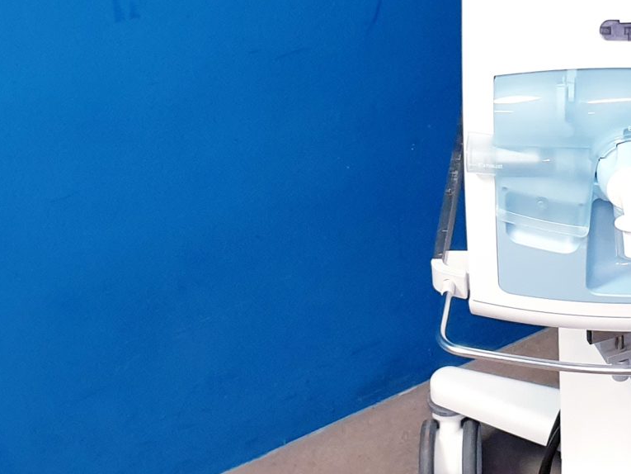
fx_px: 1586
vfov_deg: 16.9
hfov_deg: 21.6
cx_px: 641
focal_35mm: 87
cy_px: 144
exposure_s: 1/50
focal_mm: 4.3
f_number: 1.5
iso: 250
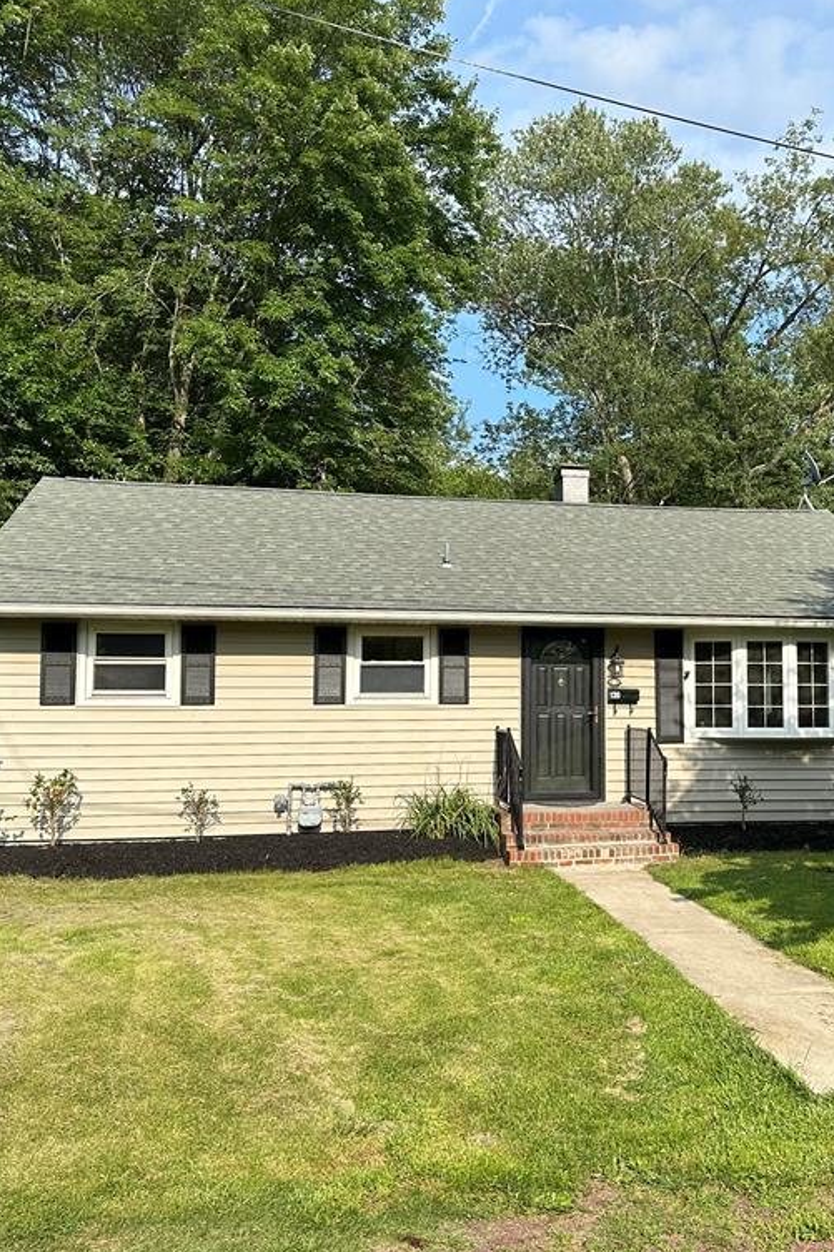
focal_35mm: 34
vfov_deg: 55.8
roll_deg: -0.3
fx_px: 1182
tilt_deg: +4.3
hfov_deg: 38.1
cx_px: 598
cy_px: 621
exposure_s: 1/2732
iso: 80
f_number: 1.78
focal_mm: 6.86
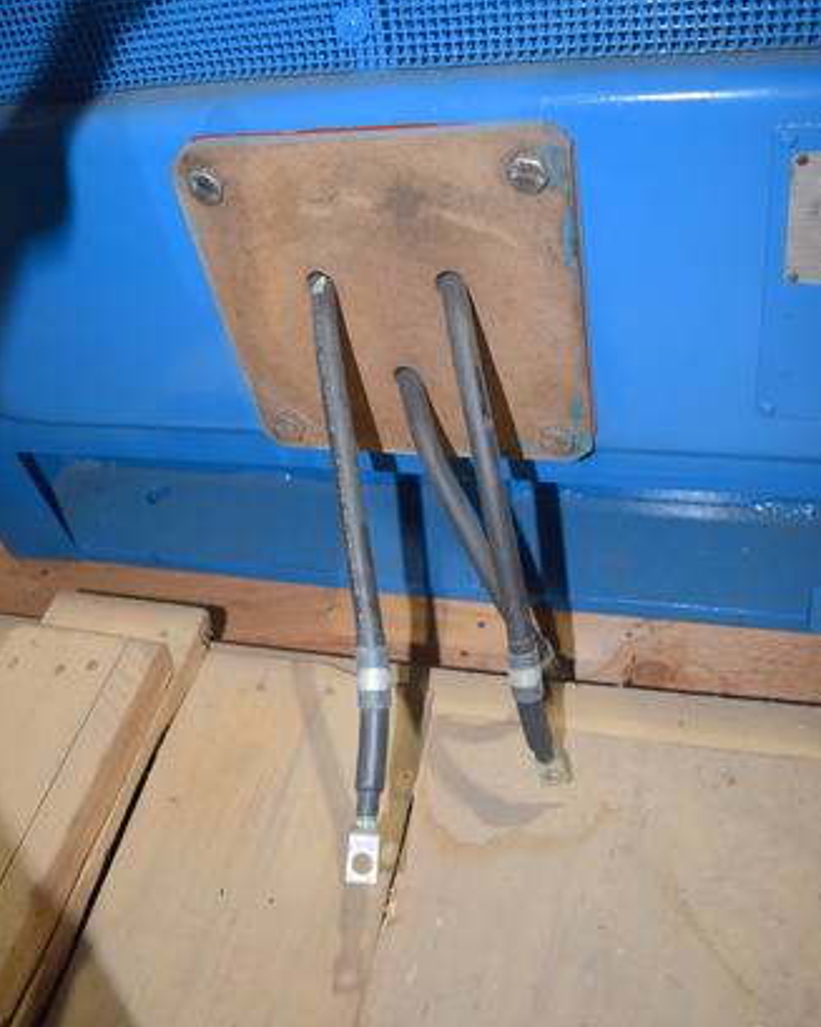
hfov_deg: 47.1
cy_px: 452
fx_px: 942
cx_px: 413
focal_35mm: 31
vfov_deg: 57.0
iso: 640
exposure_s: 1/60
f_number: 3.5
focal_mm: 18
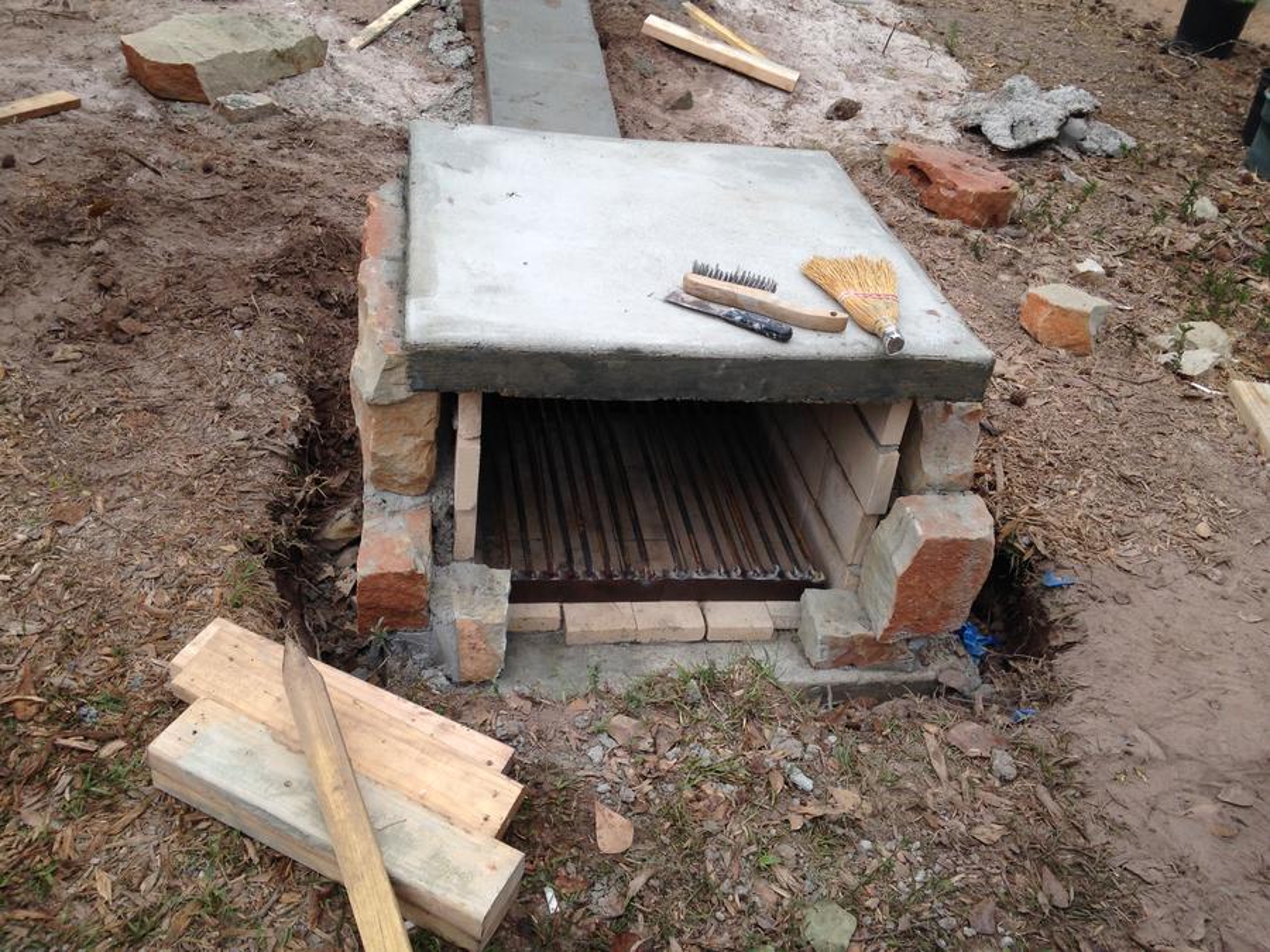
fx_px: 1211
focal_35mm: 33
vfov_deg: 42.9
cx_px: 635
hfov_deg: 55.4
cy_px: 476
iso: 50
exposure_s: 1/202
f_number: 2.4
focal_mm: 4.12
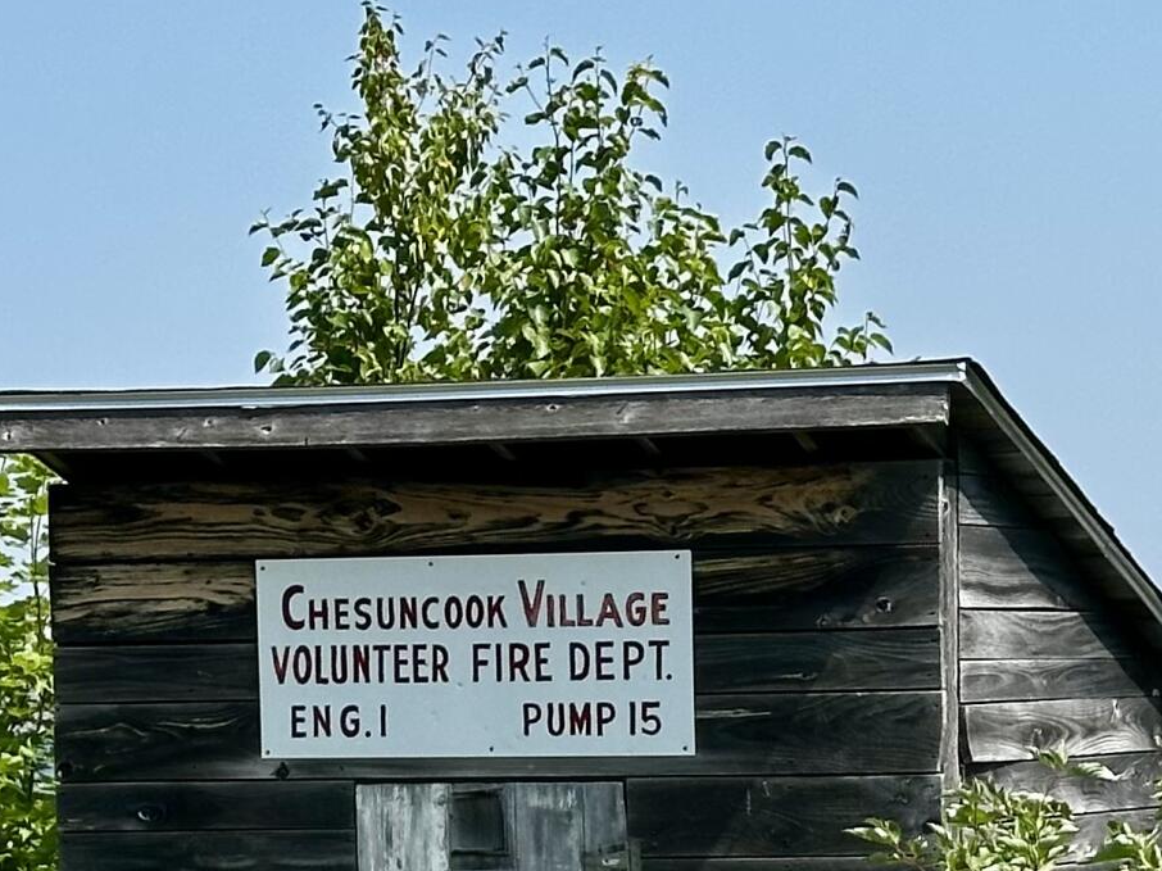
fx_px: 5336
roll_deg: +1.6
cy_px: 1062
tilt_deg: -2.8
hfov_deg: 12.4
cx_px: 829
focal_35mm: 159
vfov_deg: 9.2
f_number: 1.78
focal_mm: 6.86
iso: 64
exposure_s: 1/2667
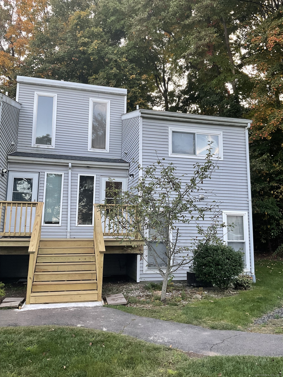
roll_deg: -1.0
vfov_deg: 61.7
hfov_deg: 48.2
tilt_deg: +8.8
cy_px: 188
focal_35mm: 29
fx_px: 316
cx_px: 142
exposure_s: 1/122
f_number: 1.8
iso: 50
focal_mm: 3
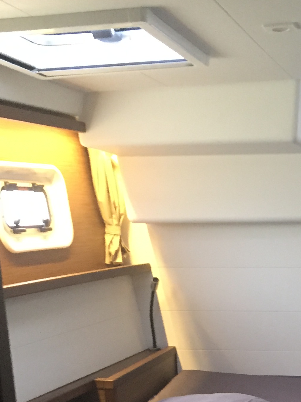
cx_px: 304
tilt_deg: -17.4
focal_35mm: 70
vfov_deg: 25.6
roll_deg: +0.3
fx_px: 812
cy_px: 451
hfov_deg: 20.3
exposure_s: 1/33
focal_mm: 4.15
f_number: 2.2
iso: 250
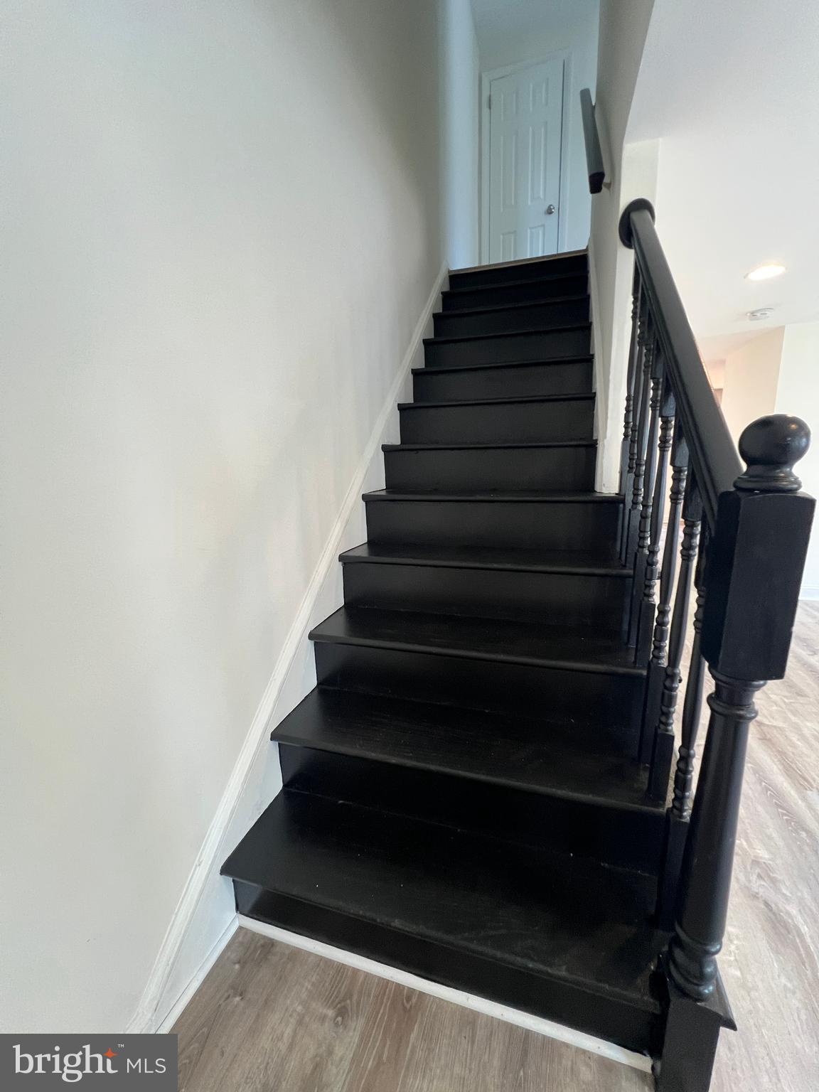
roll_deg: +2.0
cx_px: 410
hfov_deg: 89.9
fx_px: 410
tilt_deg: -14.8
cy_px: 546
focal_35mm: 13
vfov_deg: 106.2
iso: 250
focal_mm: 1.57
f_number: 1.8
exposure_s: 1/60
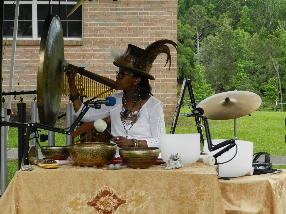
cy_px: 107
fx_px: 950
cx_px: 143
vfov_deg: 12.9
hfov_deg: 17.1
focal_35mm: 115
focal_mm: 20.5
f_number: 4.8
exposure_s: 1/200
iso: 640
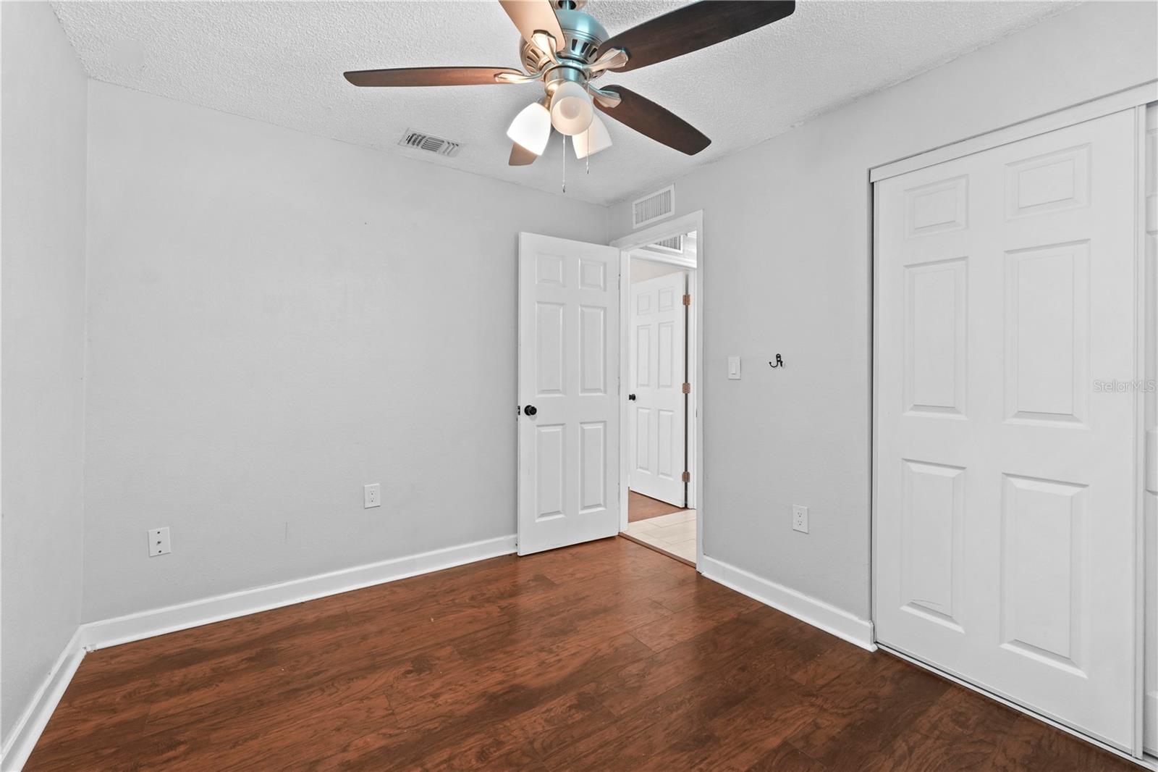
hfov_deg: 100.4
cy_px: 386
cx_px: 579
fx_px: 482
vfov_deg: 77.3
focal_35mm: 15
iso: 500
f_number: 8
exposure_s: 1/3
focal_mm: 10
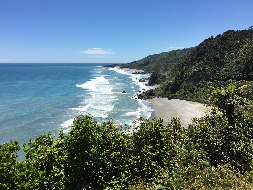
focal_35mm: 29
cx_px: 126
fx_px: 212
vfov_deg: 48.2
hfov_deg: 61.7
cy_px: 95
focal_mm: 4.15
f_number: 2.2
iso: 25
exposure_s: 1/1789
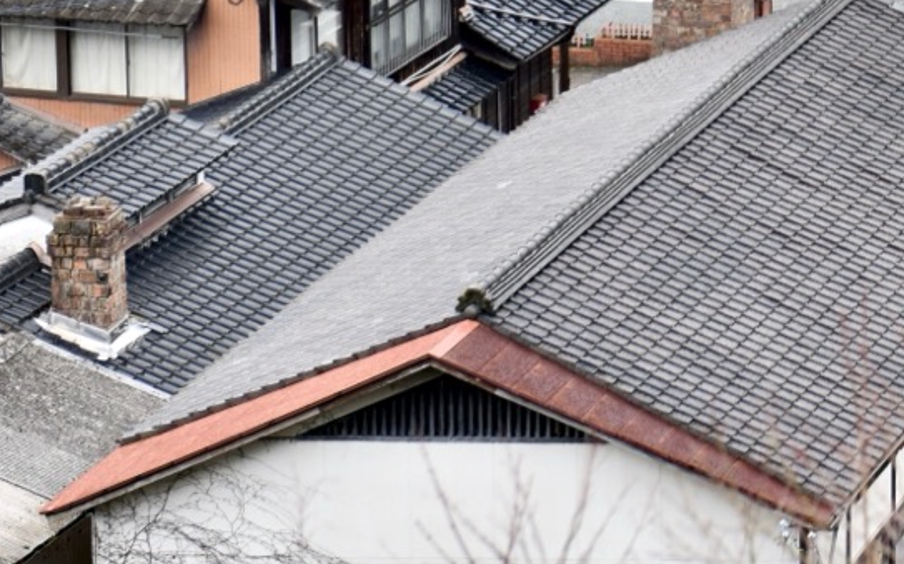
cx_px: 1269
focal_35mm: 223
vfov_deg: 5.8
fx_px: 5492
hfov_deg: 9.2
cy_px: -370
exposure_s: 1/100
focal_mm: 66
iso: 100
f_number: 5
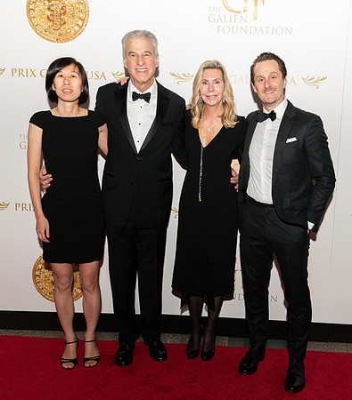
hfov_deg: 40.0
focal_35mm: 39
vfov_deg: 45.2
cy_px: 201
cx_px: 214
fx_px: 481
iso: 1250
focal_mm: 28
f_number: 8
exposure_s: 1/125
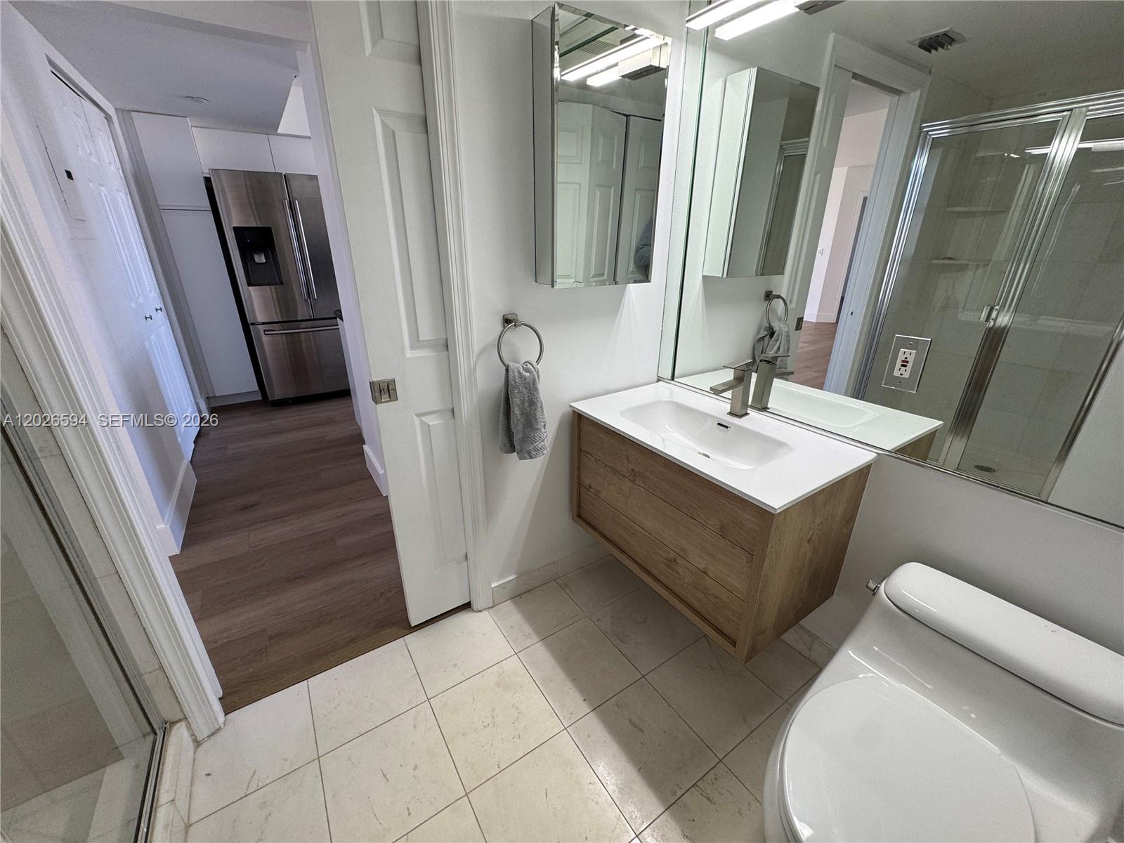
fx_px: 455
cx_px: 562
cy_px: 422
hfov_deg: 102.1
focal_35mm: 14
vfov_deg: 85.7
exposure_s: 1/120
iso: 100
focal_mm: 2.22
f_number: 2.2
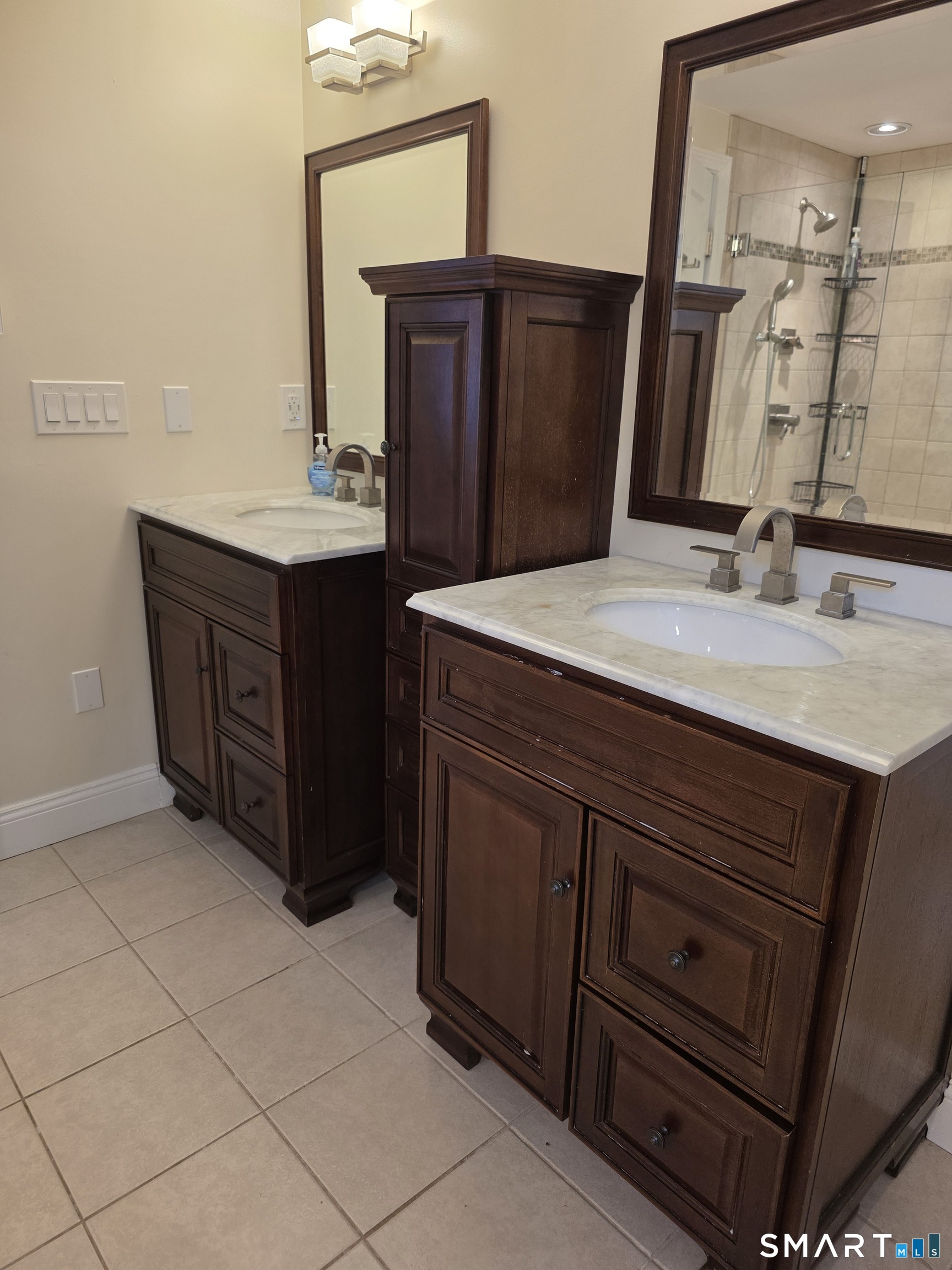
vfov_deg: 73.9
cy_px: 635
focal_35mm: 23
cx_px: 476
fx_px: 843
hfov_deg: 58.9
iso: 250
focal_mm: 6.3
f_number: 1.7
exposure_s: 1/120
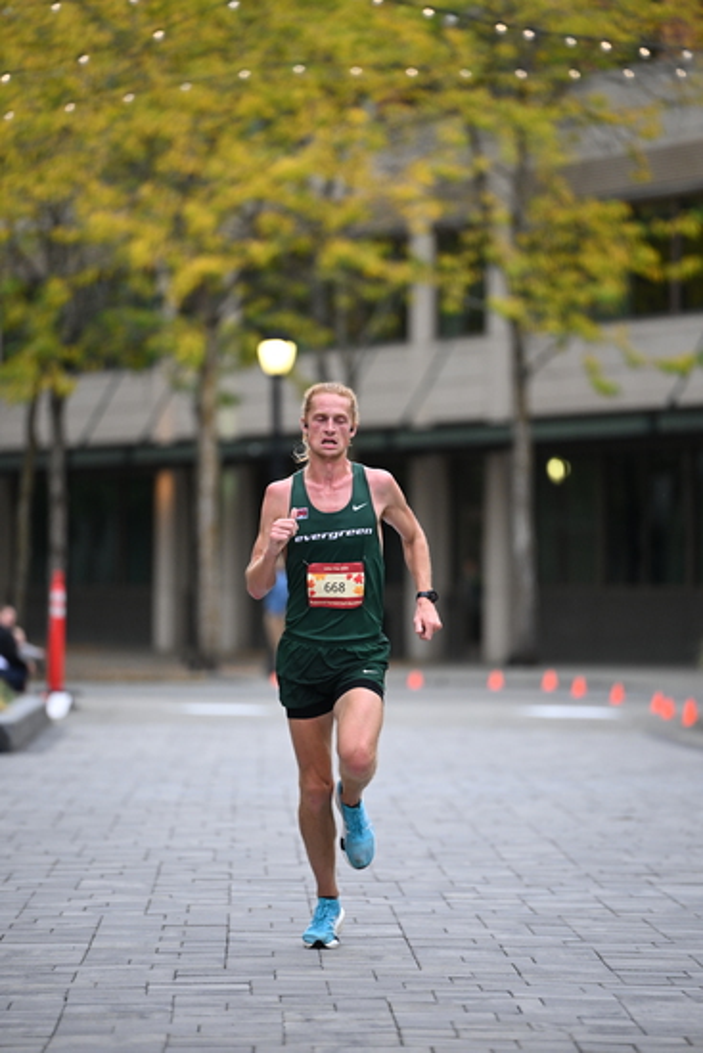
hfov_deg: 6.9
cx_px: 352
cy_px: 526
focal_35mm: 200
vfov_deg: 10.3
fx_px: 5854
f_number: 2.8
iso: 1600
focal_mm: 200
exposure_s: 1/1000
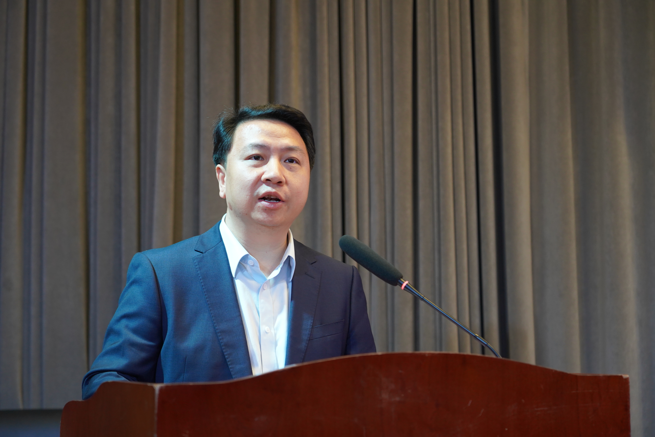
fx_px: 1219
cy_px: 218
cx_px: 328
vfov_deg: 20.3
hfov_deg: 30.1
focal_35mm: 67
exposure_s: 1/160
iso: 1600
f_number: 4
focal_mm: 67
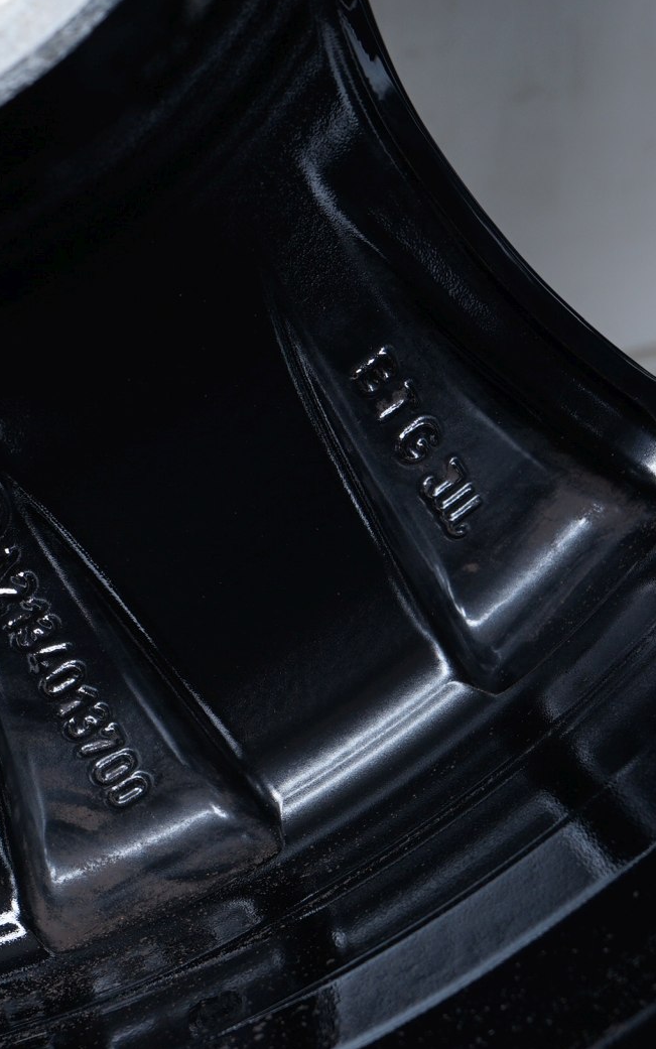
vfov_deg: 22.5
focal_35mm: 92
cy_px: 640
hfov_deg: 14.2
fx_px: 2631
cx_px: 157
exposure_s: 1/125
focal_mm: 49
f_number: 7.1
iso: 250
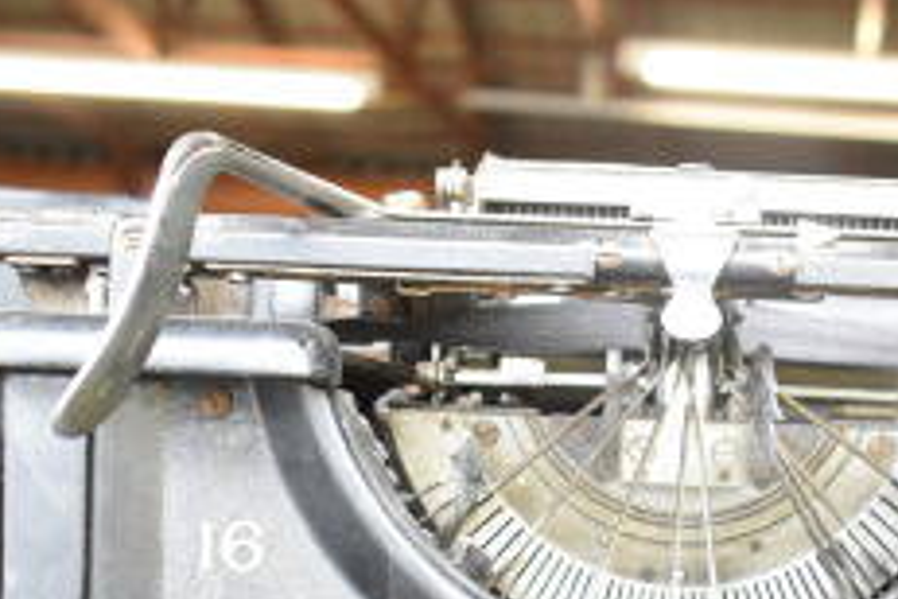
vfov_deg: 15.8
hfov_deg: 24.0
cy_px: 718
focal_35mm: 83
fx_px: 2078
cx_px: 719
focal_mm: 21
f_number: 4
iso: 1600
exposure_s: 1/60
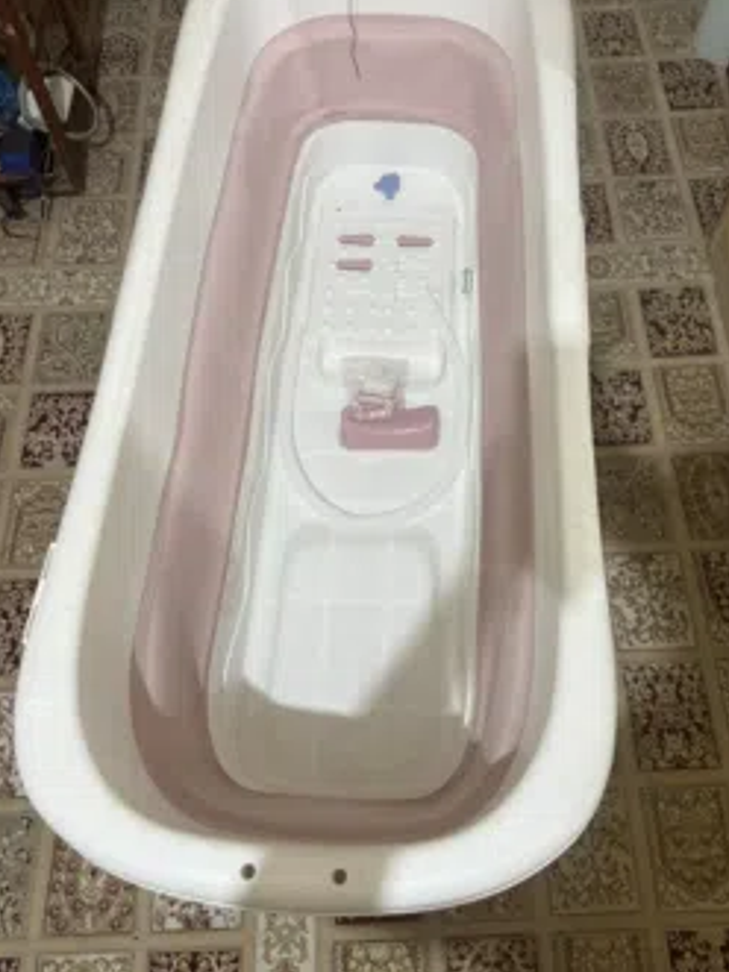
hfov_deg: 48.1
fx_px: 815
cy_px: 458
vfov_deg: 61.6
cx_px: 400
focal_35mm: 29
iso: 640
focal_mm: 6.76
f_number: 1.78
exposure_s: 1/50
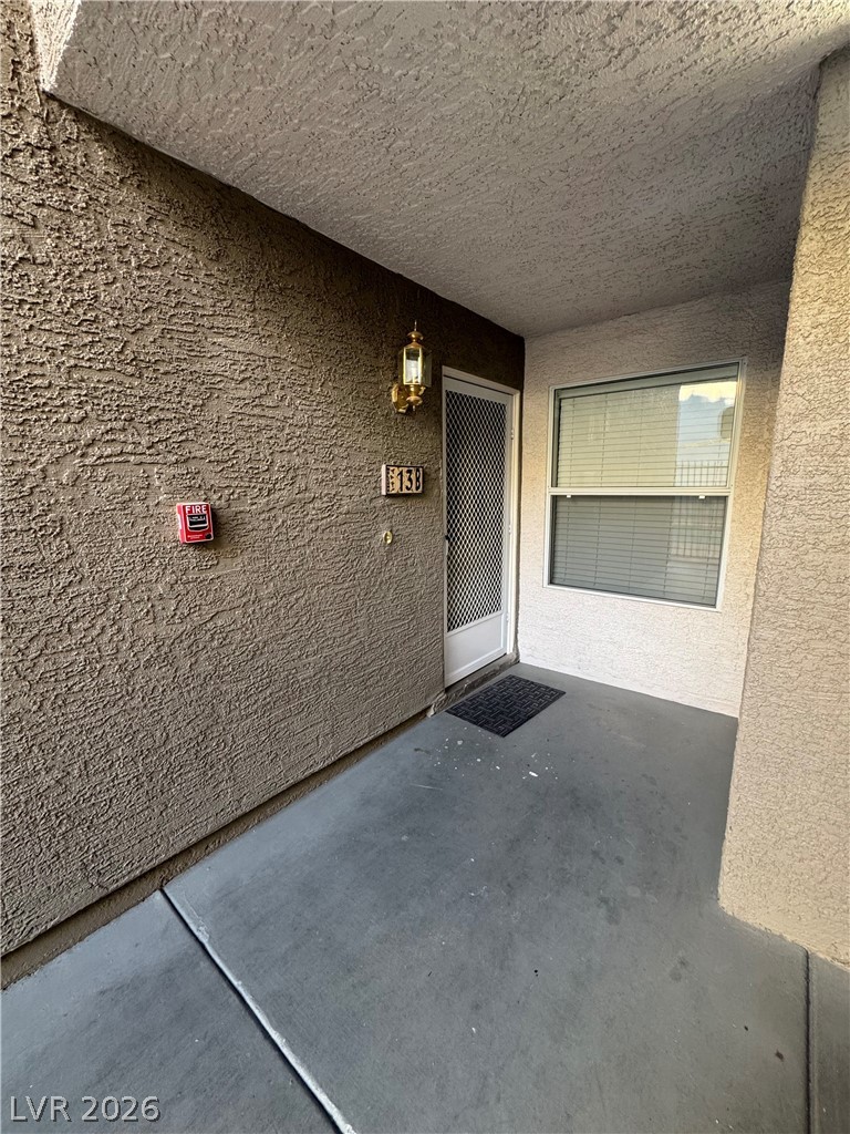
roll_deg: +0.7
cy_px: 567
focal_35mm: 14
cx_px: 425
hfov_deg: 85.7
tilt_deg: -9.6
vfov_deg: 102.1
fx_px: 458
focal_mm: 2.22
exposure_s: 1/60
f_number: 2.2
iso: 200
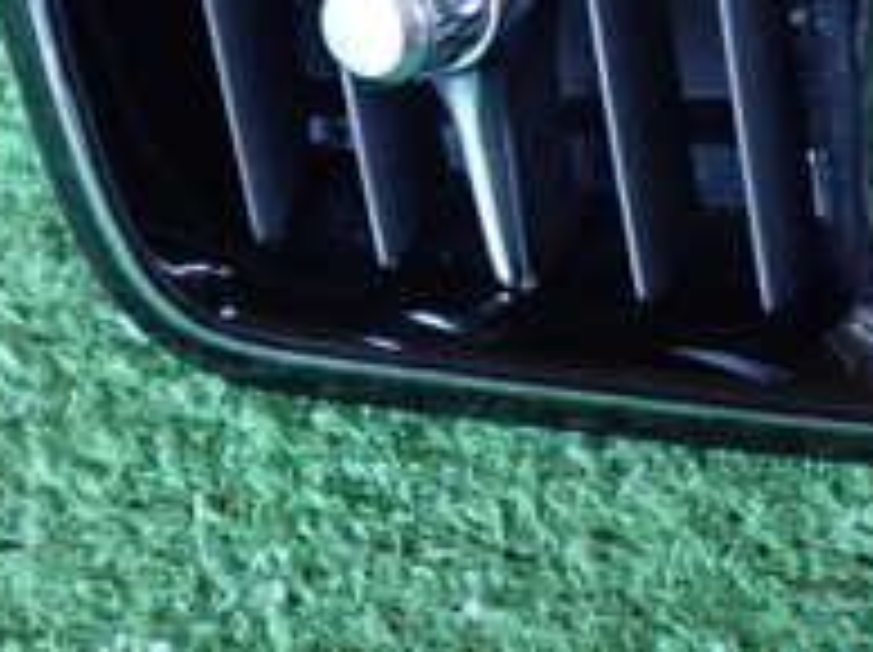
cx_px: 418
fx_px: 2343
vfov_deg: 15.0
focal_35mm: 93
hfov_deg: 21.1
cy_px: -247
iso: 500
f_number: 2.3
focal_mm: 5.4
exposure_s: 1/30
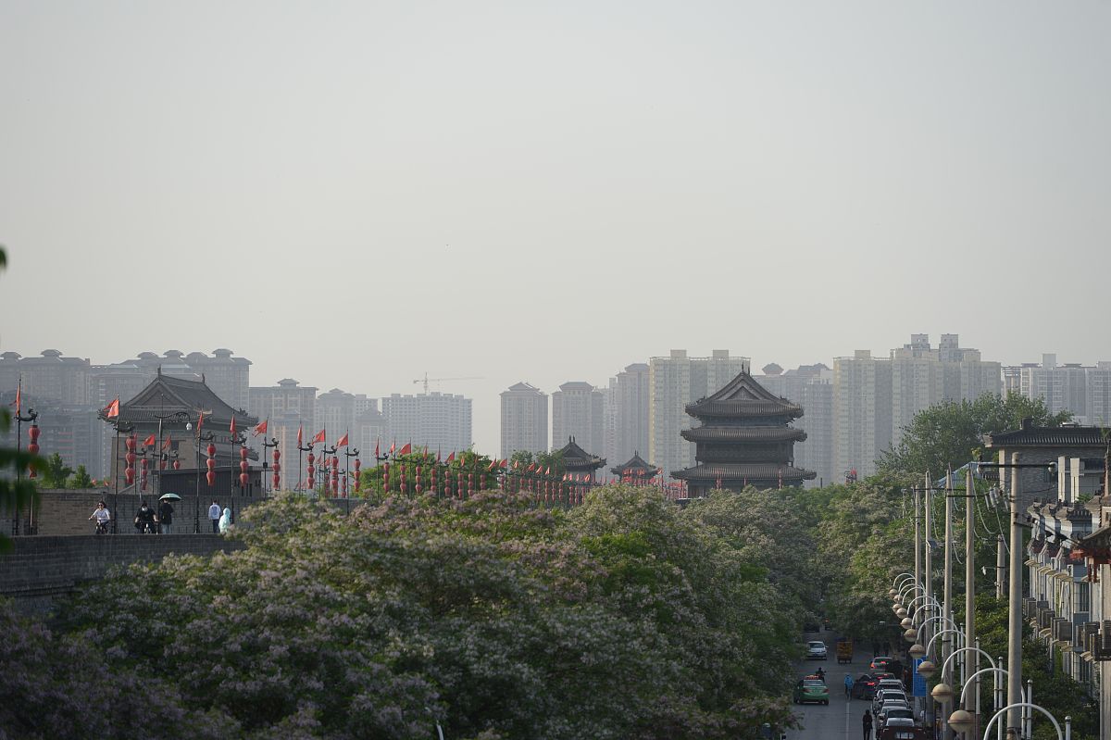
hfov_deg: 11.4
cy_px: 370
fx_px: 5552
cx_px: 556
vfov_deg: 7.6
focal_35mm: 180
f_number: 4
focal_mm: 180
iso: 160
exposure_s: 1/800
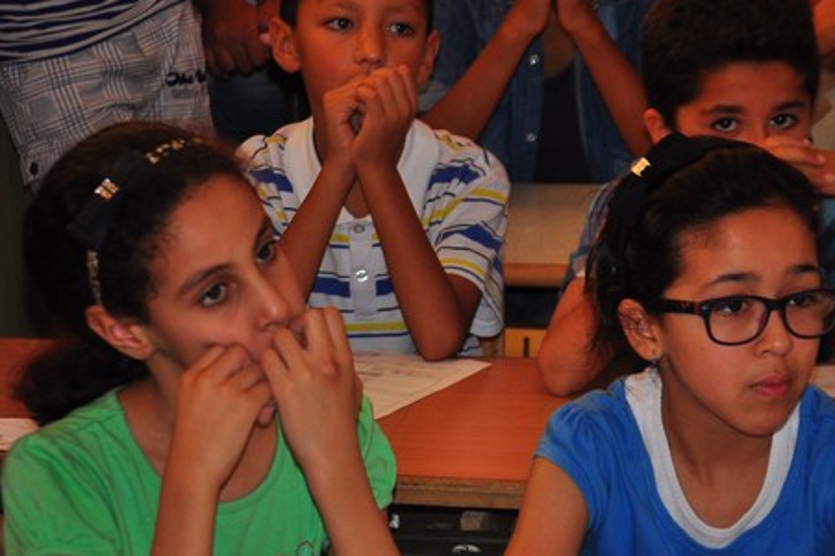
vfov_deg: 8.0
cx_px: 527
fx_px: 3958
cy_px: 386
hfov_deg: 12.0
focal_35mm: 171
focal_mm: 75
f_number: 5.3
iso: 400
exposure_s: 1/60
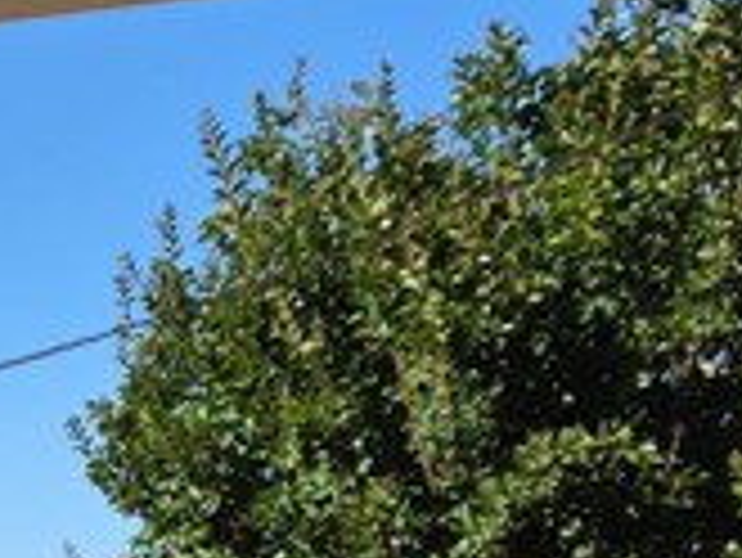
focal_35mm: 89
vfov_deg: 15.0
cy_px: 927
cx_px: -256
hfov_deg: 20.0
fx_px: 1909
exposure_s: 1/2976
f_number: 1.8
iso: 80
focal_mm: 5.4
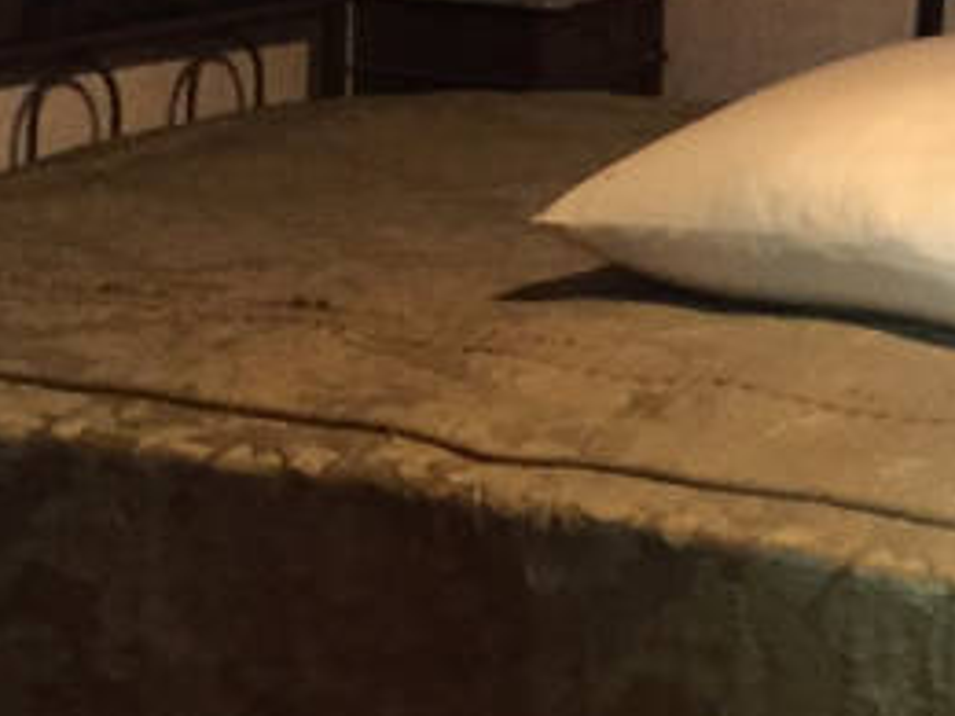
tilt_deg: -4.8
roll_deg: -1.5
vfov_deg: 12.7
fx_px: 3145
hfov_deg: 16.8
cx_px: 1021
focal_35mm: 114
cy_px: -110
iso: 640
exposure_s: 1/17
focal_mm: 4.15
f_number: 2.2
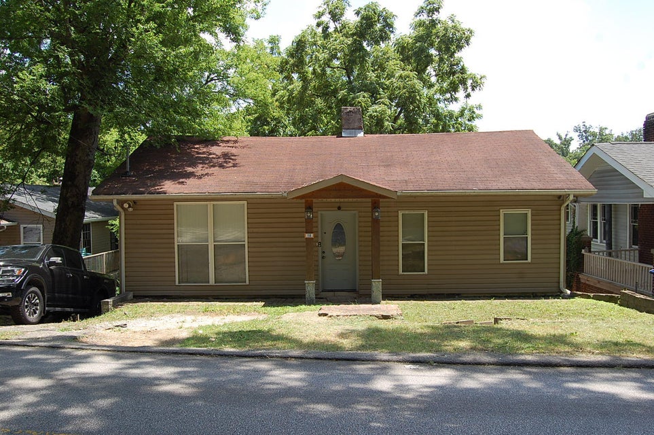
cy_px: 218
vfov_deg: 43.5
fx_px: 544
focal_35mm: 30
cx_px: 327
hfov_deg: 62.0
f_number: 7.1
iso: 200
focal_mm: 20
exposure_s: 1/200
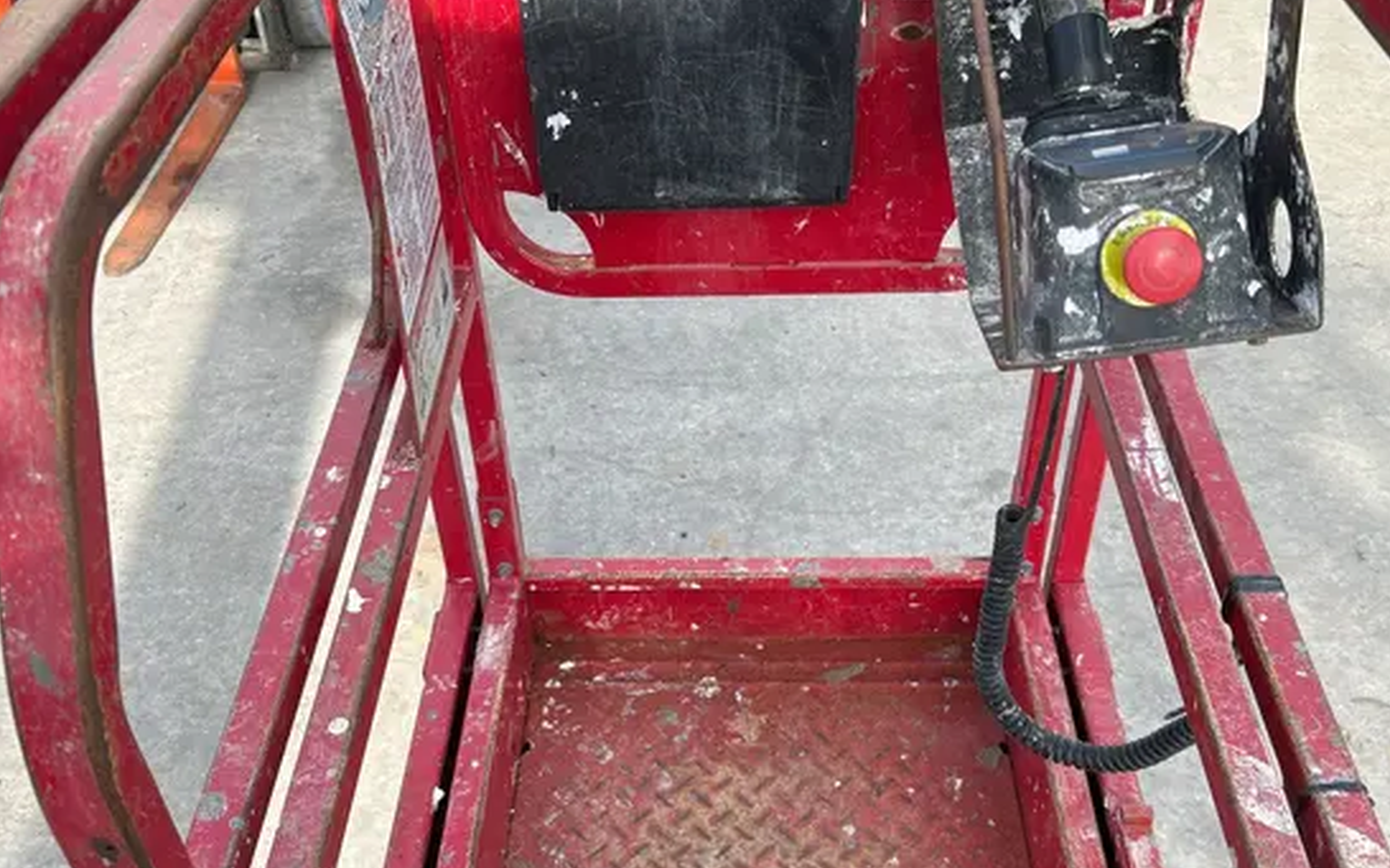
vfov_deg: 34.4
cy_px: 457
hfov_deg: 52.8
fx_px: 1401
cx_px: 695
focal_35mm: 37
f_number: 1.5
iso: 50
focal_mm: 5.7
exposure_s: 1/1135
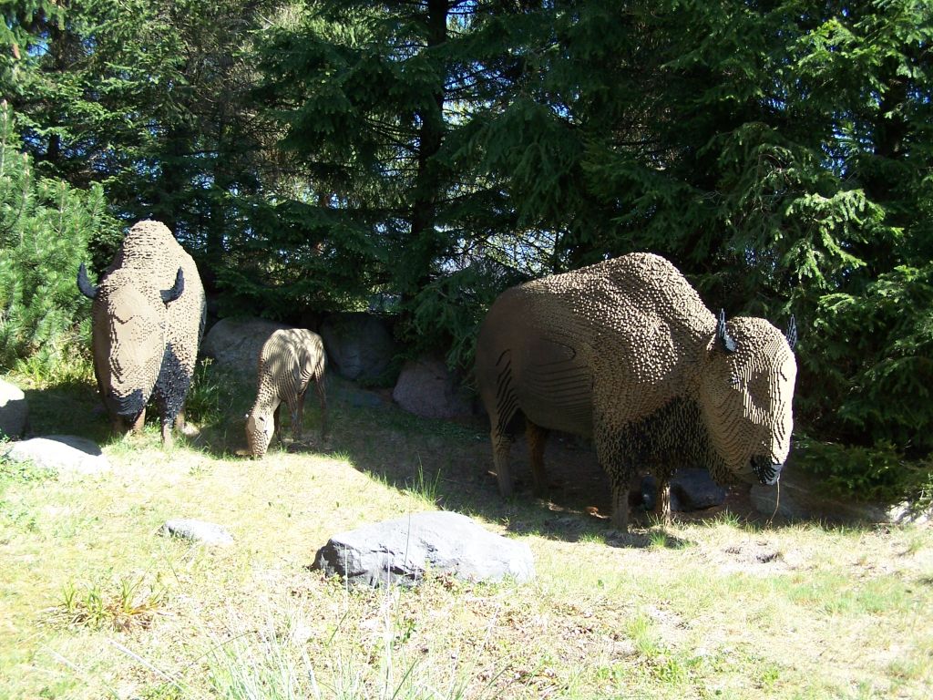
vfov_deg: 33.6
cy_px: 350
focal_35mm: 43
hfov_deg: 43.9
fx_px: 1159
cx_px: 466
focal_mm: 7.1
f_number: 2.9
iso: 80
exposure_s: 1/250
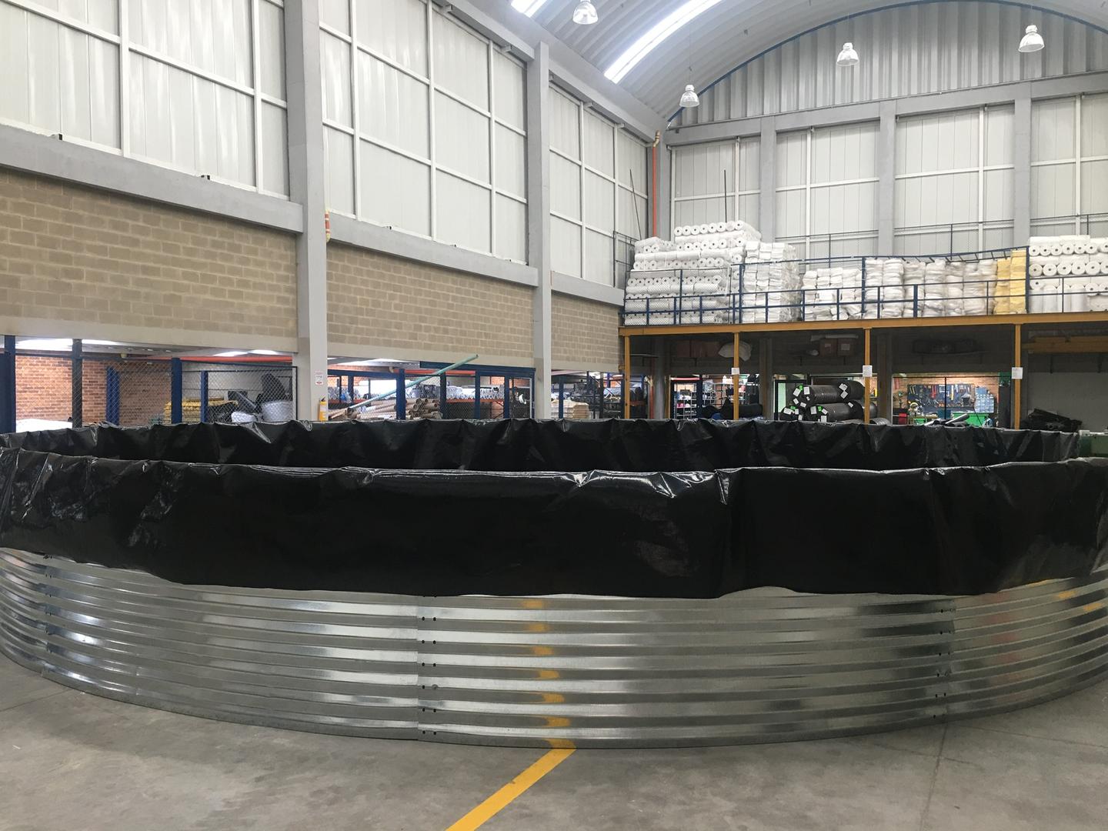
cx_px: 554
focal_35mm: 29
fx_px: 928
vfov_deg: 48.2
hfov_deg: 61.7
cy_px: 416
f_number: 2.2
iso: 32
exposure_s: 1/15
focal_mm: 4.15
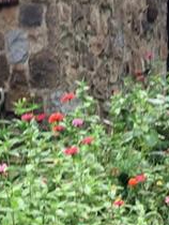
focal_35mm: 106
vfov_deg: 18.4
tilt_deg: -8.9
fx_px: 689
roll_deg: +1.8
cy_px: 167
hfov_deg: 13.9
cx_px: 39
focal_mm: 4.15
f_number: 2.2
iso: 50
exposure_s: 1/60
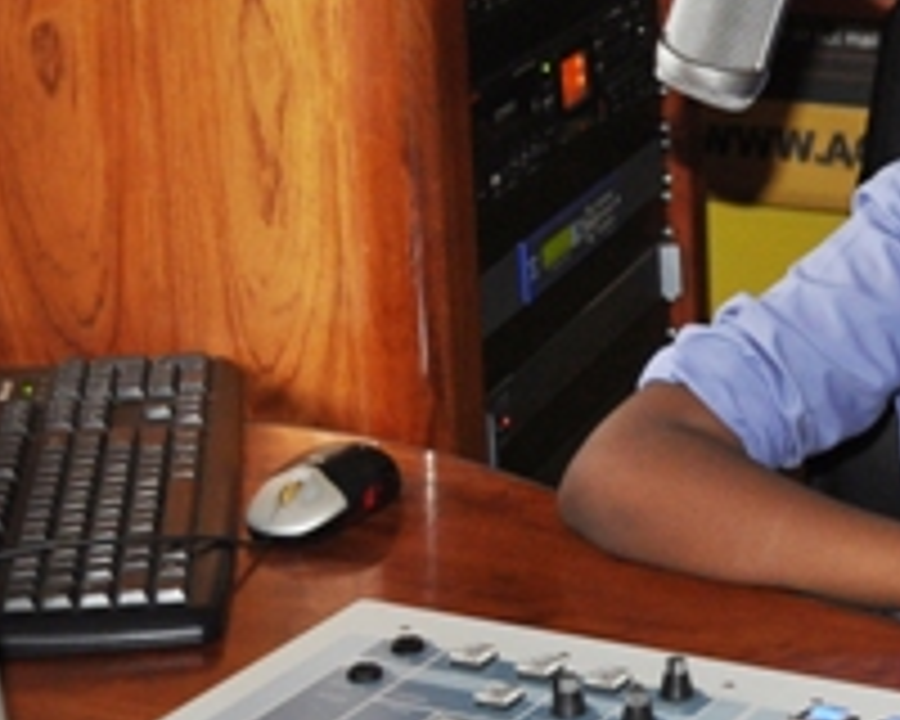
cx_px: 1174
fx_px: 2877
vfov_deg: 14.2
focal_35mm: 108
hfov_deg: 16.8
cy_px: 232
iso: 800
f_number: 4
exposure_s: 1/60
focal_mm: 24
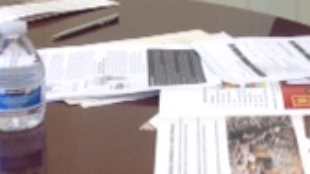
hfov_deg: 14.8
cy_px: -71
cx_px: 259
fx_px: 1183
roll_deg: +0.8
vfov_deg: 8.3
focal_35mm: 144
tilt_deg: -15.0
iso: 80
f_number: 2.4
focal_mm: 4.28
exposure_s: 1/60
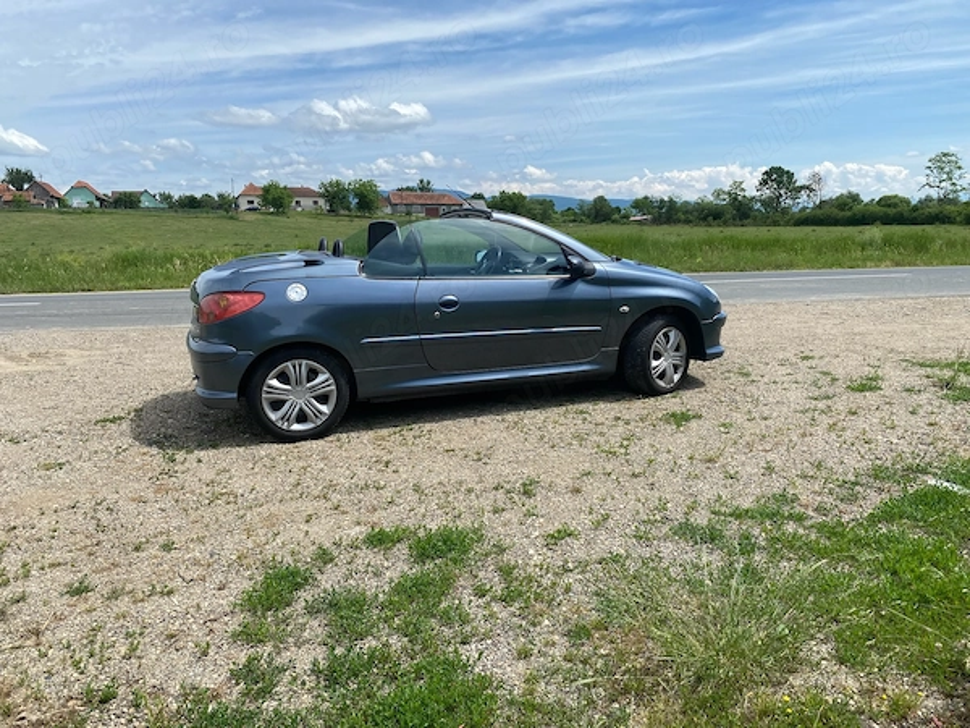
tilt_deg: -10.5
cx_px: 485
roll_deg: +1.5
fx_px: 729
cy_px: 364
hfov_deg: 67.3
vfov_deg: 53.1
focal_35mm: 26
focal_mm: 4.25
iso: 32
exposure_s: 1/3300
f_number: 1.8
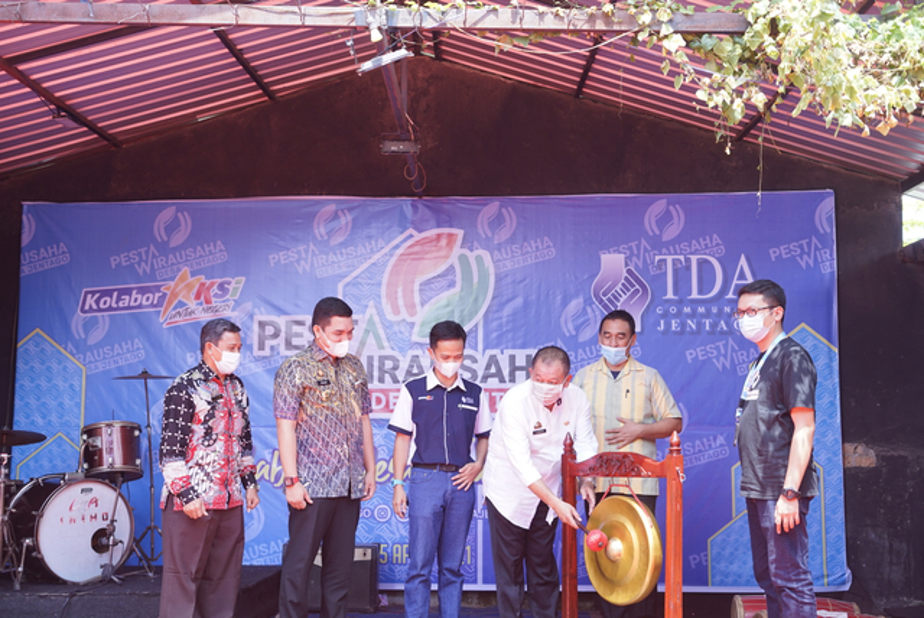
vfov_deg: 27.0
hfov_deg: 39.6
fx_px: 1284
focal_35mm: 50
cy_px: 309
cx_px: 462
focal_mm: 50
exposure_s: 1/250
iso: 250
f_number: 3.5
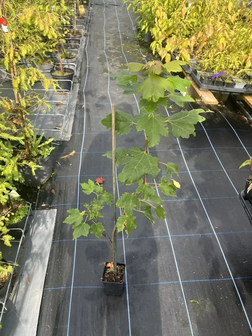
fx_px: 252
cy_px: 168
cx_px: 126
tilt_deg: -39.8
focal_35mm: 26
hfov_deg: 53.1
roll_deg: -5.3
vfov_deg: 67.3
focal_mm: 5.1
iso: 50
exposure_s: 1/756
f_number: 1.6
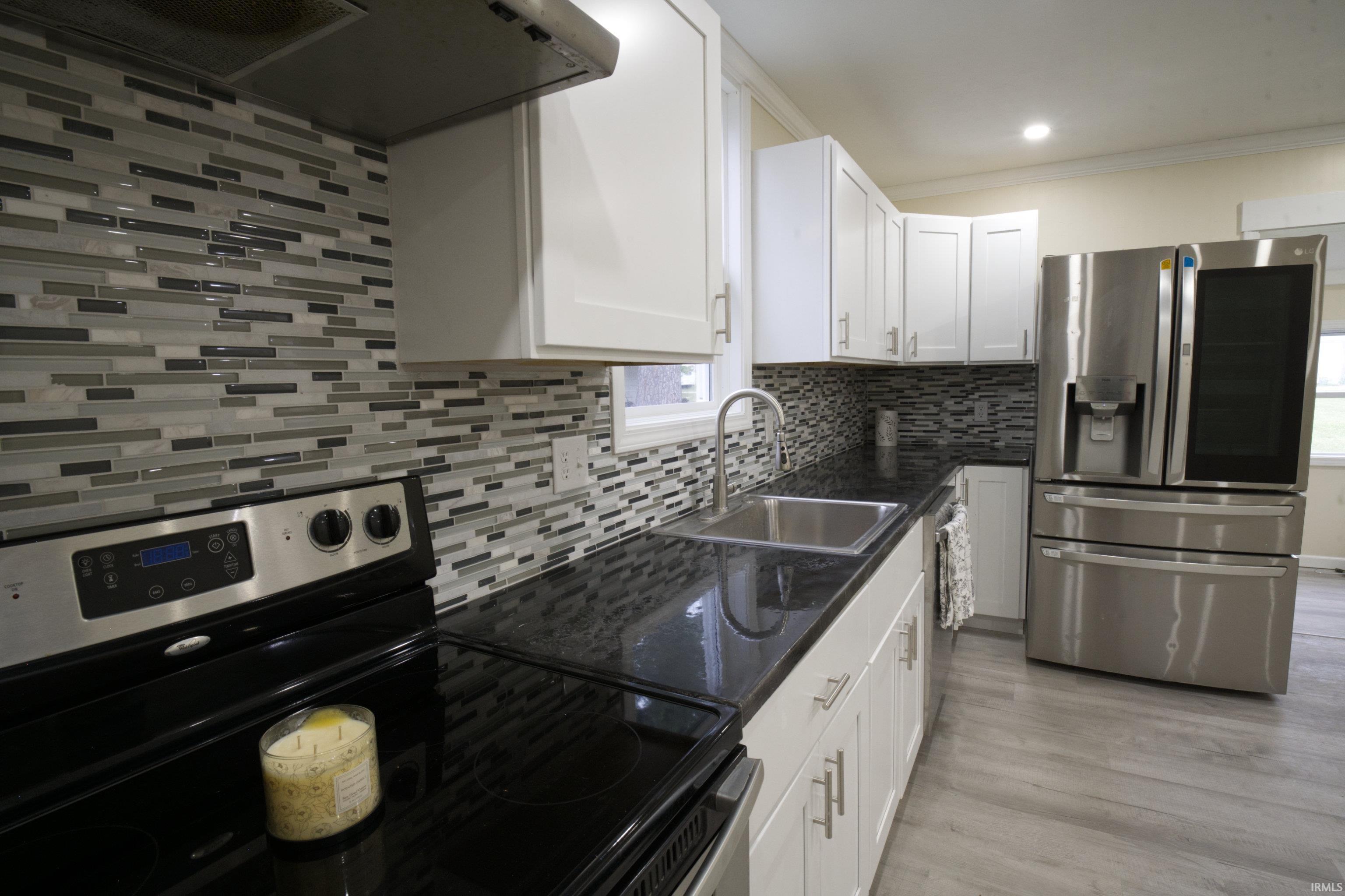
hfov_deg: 93.3
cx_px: 672
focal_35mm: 17
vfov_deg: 70.4
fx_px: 635
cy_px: 448
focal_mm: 17
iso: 800
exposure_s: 1/10
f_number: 13
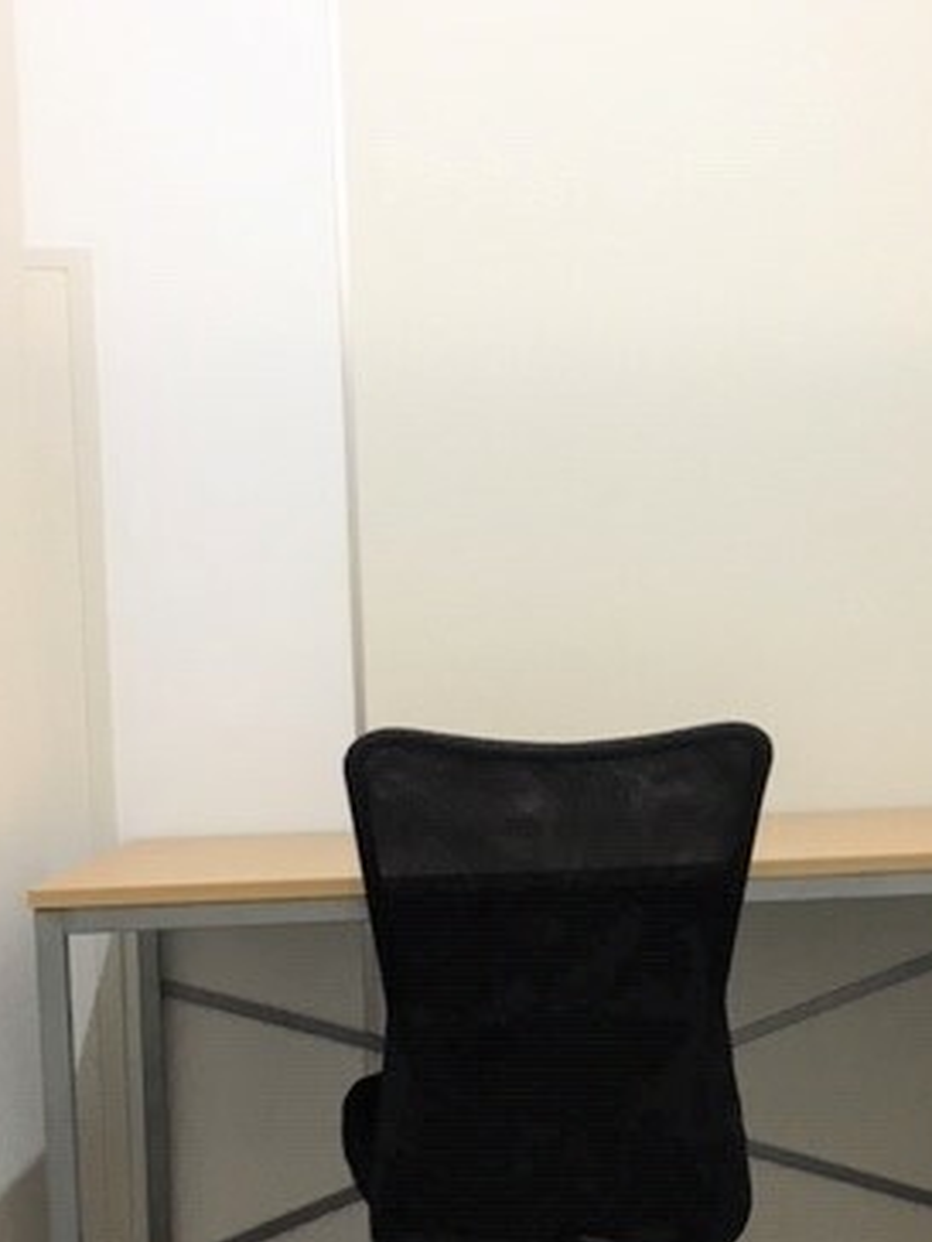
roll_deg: +0.3
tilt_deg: -1.8
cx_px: 696
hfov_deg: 28.2
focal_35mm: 51
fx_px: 1831
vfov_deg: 37.3
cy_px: 781
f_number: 2.2
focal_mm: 4.15
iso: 50
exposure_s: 1/30
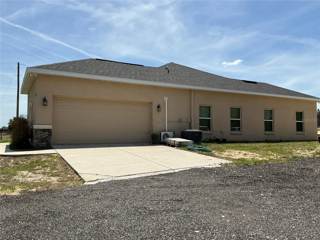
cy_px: 120
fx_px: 268
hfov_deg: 61.7
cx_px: 160
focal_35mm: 29
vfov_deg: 48.2
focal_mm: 3
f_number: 1.8
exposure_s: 1/2801
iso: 25
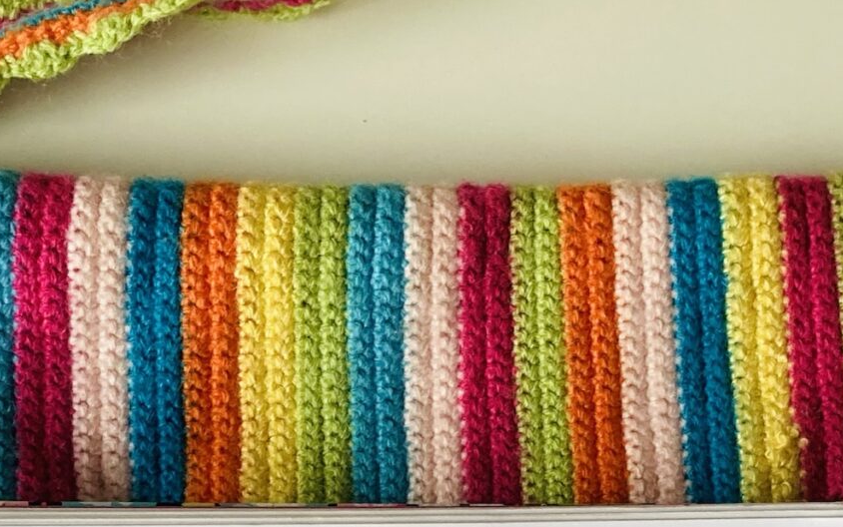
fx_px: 2068
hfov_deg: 23.0
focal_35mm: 90
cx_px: 405
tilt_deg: -86.8
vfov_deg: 14.0
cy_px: 670
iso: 80
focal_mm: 3.99
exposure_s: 1/89
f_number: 1.8
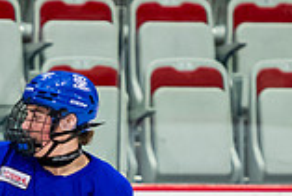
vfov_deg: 1.3
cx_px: -255
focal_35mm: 1041
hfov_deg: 2.0
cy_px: 221
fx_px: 8451
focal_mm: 155
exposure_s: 1/800
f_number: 3.2
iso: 1600
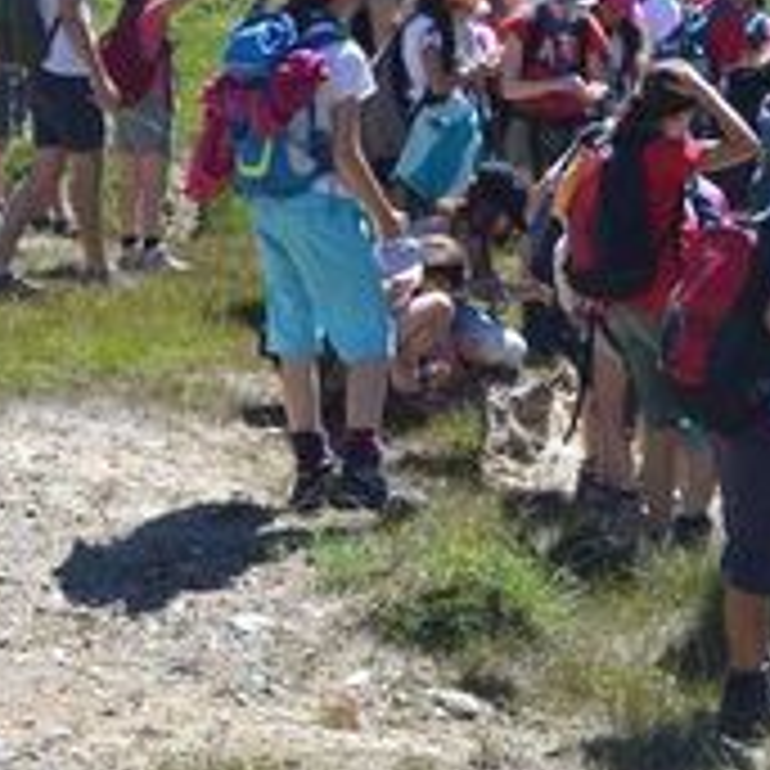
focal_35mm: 134
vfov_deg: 12.8
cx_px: 775
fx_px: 3372
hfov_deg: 12.9
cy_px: -23
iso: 100
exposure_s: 1/160
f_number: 6.3
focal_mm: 30
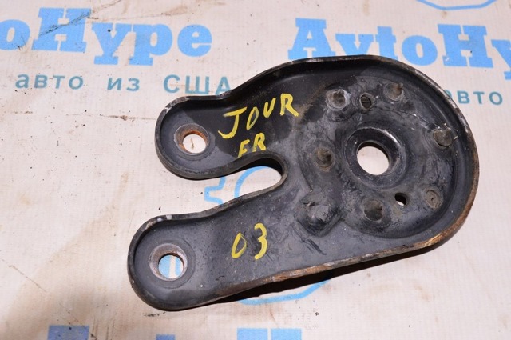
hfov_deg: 43.7
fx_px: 638
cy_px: 170
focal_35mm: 45
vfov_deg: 29.8
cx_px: 256
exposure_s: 1/160
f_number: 8
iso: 1600
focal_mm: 30
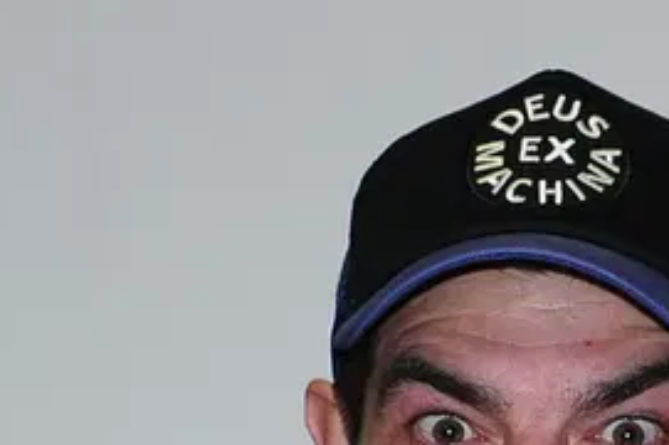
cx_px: 783
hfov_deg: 3.8
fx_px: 10041
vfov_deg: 2.5
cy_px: 980
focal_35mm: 541
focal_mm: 122
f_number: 5.6
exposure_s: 1/250
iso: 1600
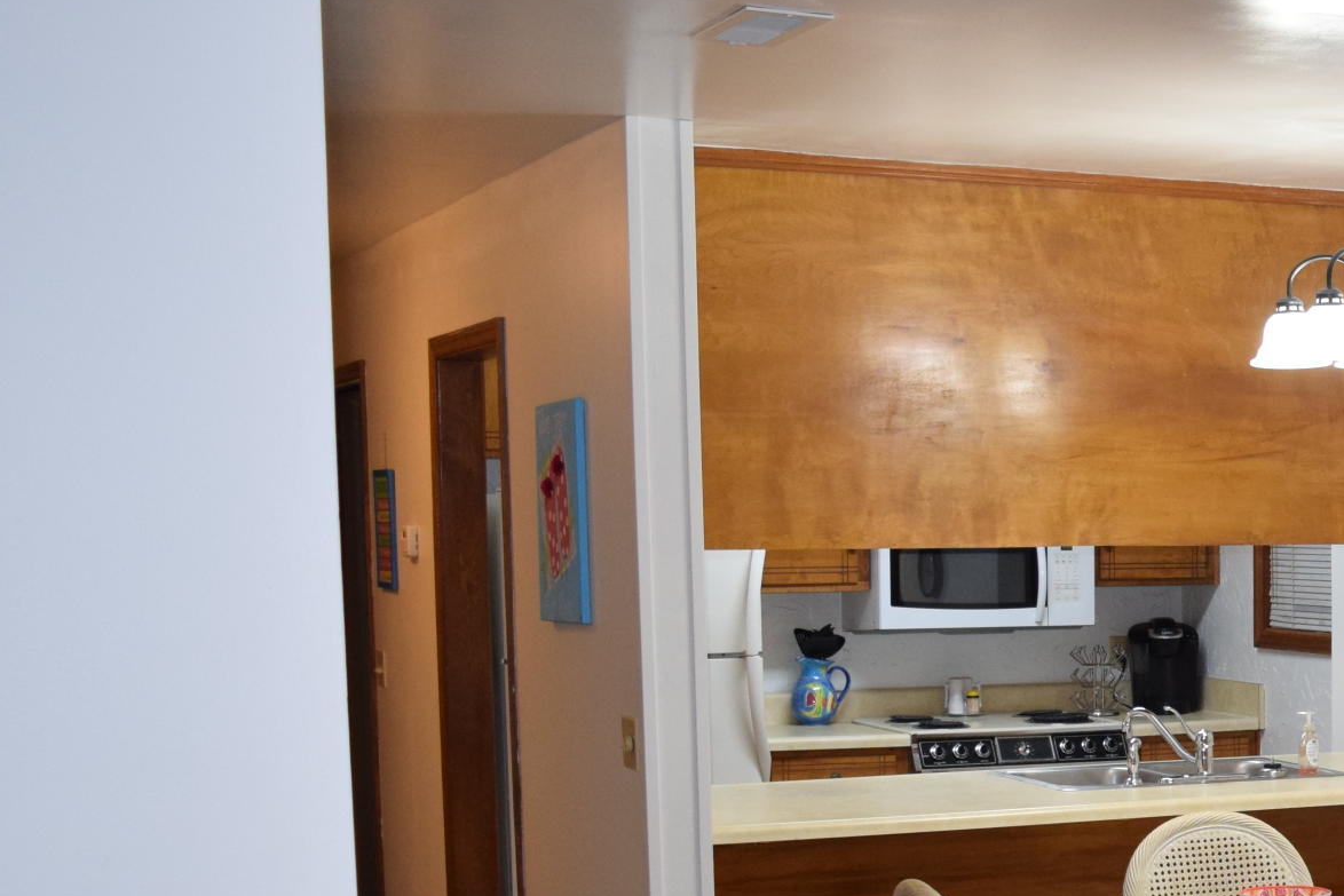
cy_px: 782
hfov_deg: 26.3
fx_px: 2576
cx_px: 1580
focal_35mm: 69
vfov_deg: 19.4
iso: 800
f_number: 4.5
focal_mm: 18
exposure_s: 1/80
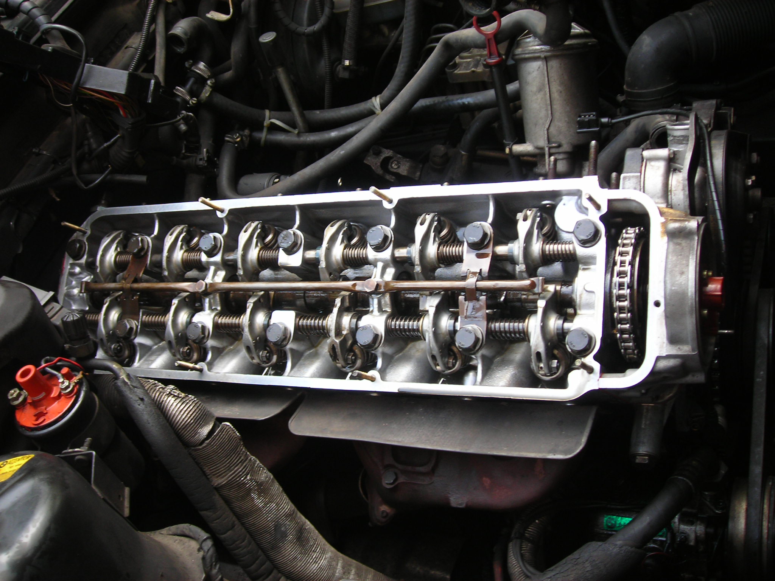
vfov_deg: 37.7
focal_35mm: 38
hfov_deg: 49.0
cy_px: 290
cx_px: 388
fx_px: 851
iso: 50
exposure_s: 1/46
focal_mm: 6.3
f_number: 3.2
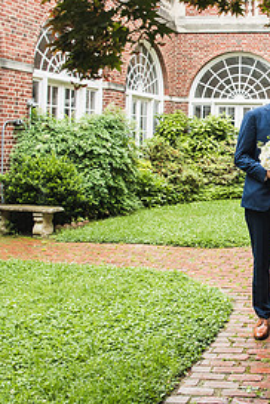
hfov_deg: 24.7
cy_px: 125
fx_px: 574
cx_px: 295
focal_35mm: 51
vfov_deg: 38.3
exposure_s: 1/250
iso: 1000
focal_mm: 24
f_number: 5
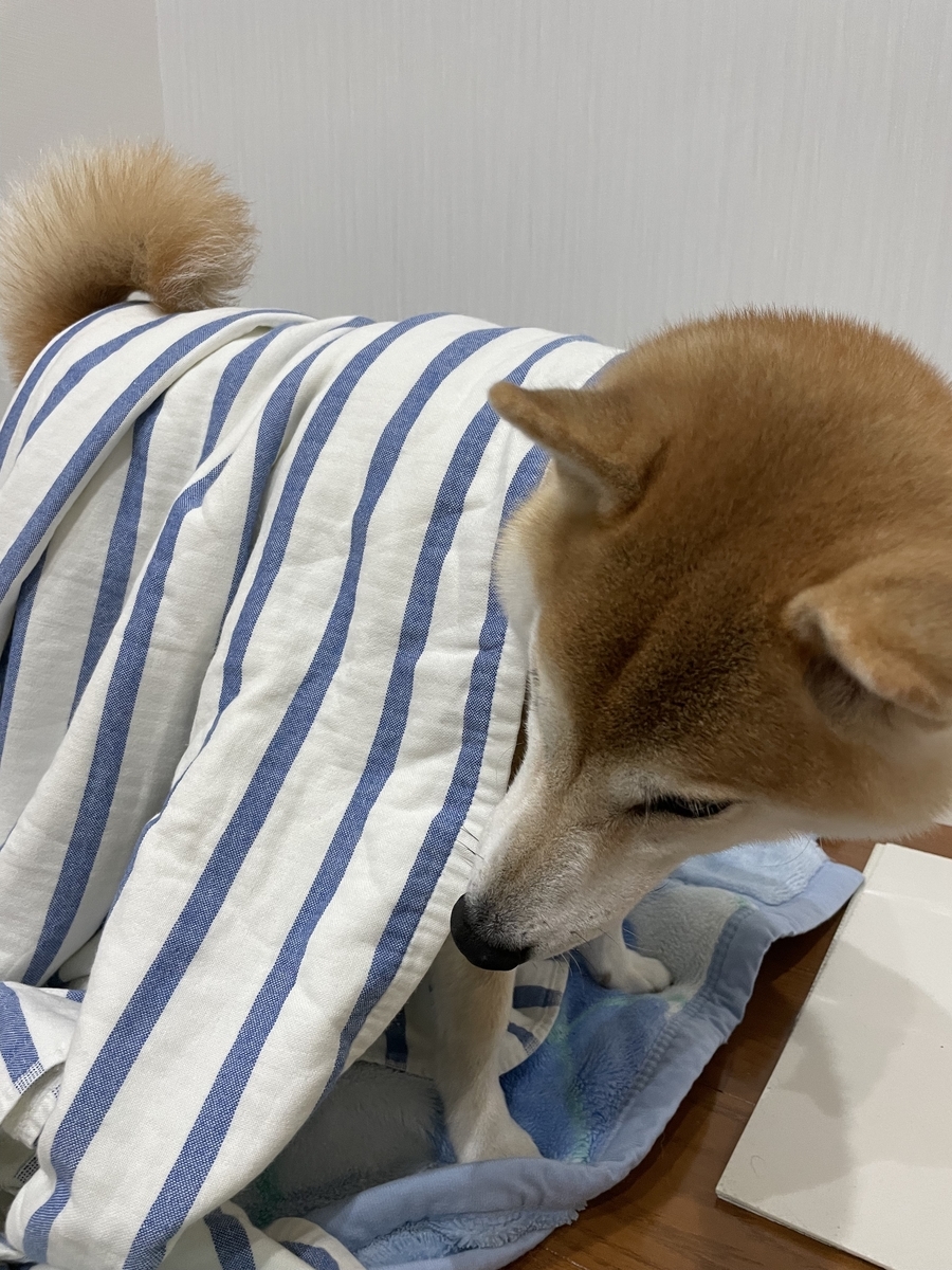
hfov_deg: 53.1
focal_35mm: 26
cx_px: 476
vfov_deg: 67.3
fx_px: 953
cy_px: 635
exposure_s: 1/60
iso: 160
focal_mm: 4.2
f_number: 1.6
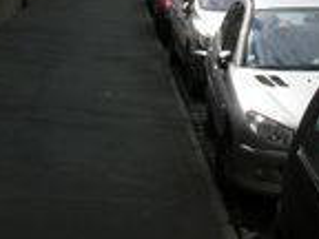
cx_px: 348
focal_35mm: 96
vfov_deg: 14.0
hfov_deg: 19.6
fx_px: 885
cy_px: -160
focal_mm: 4.7
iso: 64
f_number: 8
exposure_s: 1/370
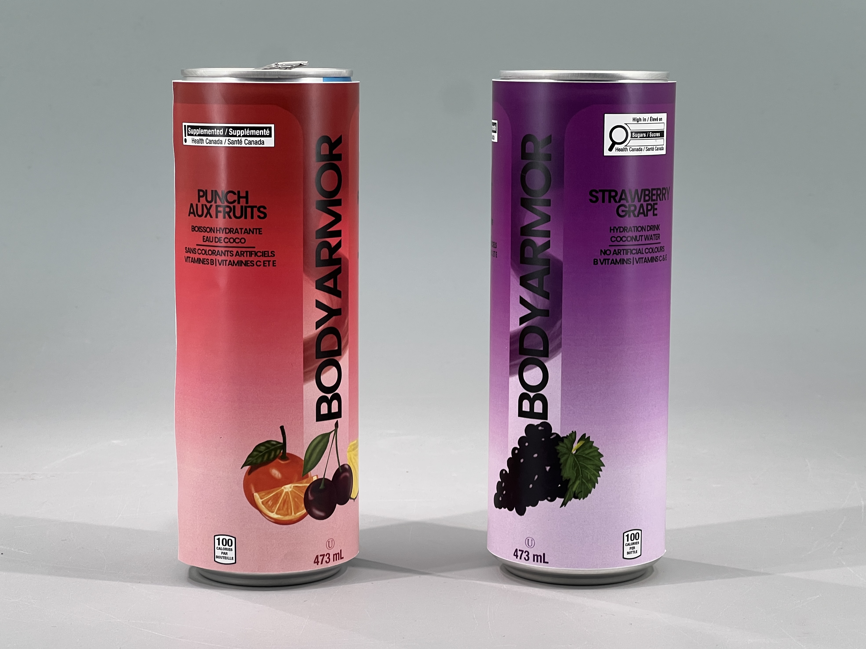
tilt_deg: -7.2
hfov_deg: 25.3
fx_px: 1926
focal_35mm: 77
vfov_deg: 19.1
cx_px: 433
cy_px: 324
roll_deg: +0.8
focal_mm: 9
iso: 64
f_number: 2.8
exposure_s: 1/120
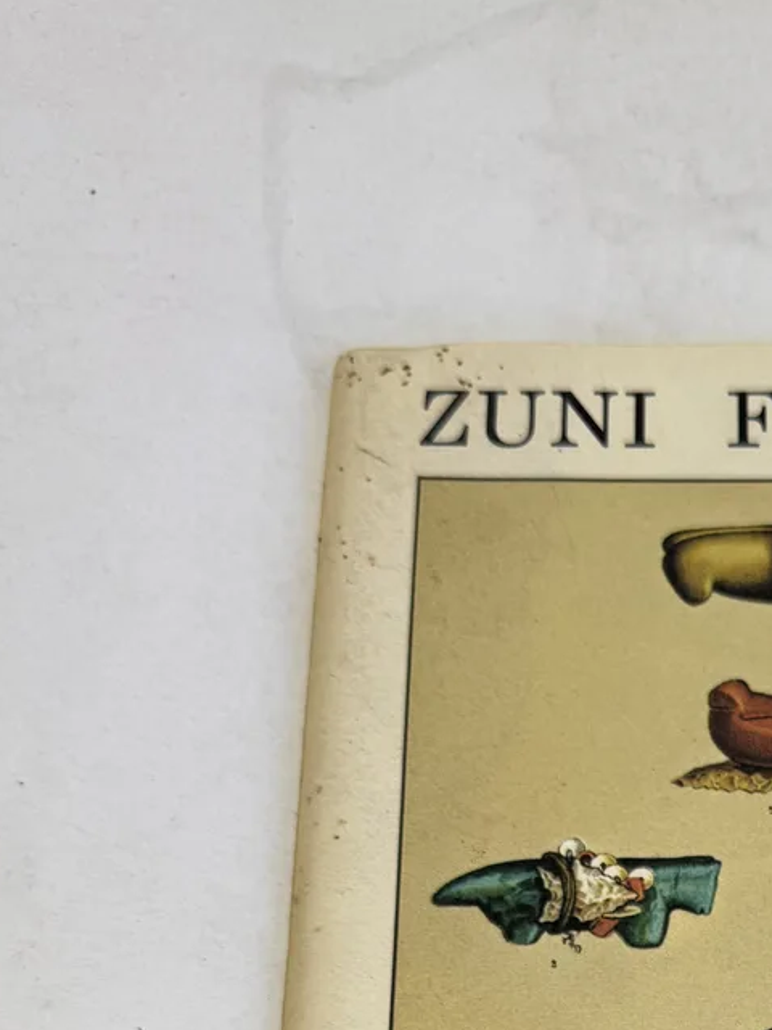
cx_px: 838
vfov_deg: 28.7
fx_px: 1784
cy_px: 1175
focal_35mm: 60
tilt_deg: -71.0
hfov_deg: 23.0
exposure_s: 1/528
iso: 80
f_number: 1.78
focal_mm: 6.76
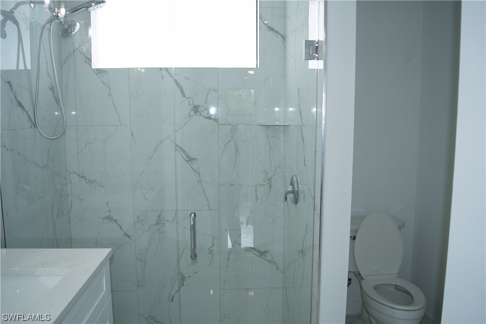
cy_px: 162
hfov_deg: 67.4
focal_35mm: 27
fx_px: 364
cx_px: 243
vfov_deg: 47.9
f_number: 4
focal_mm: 18
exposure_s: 1/200
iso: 320
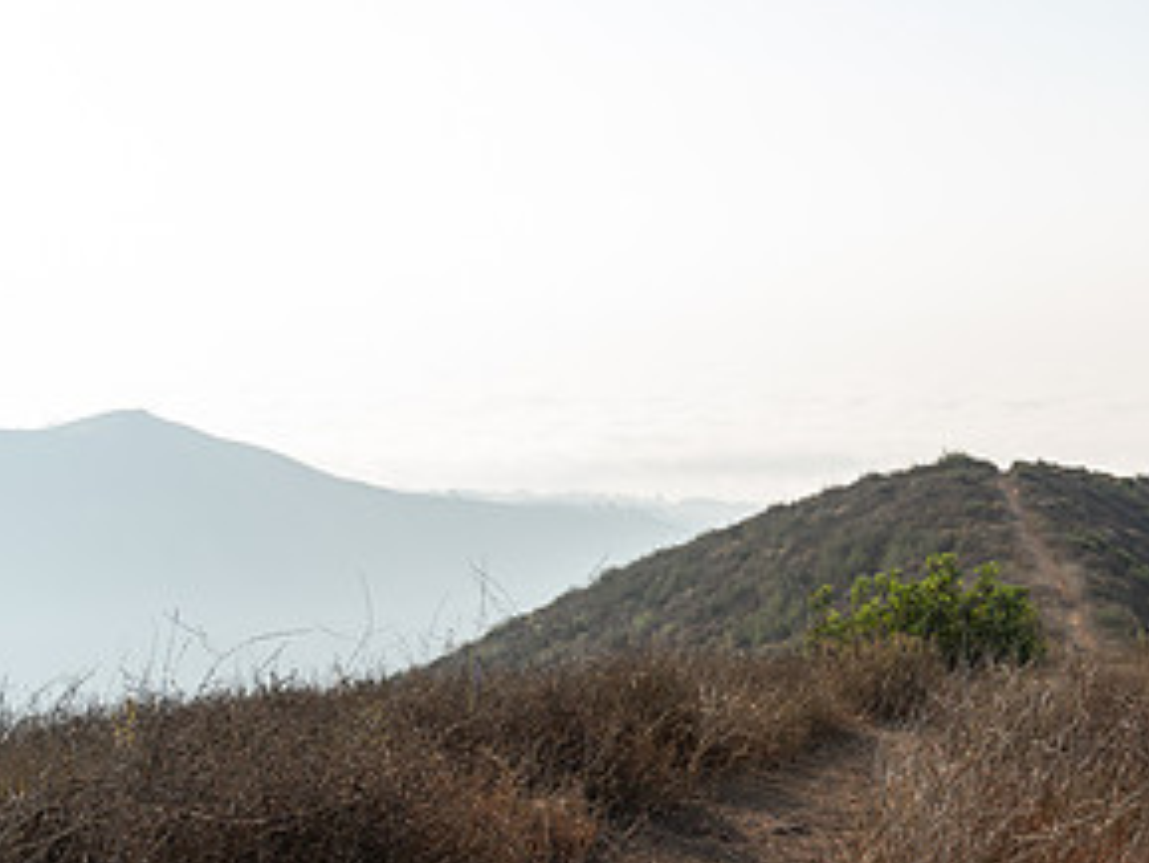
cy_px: 591
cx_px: 1042
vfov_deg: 26.9
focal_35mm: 54
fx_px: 1793
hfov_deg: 33.6
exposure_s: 1/640
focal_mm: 28
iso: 100
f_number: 4.5
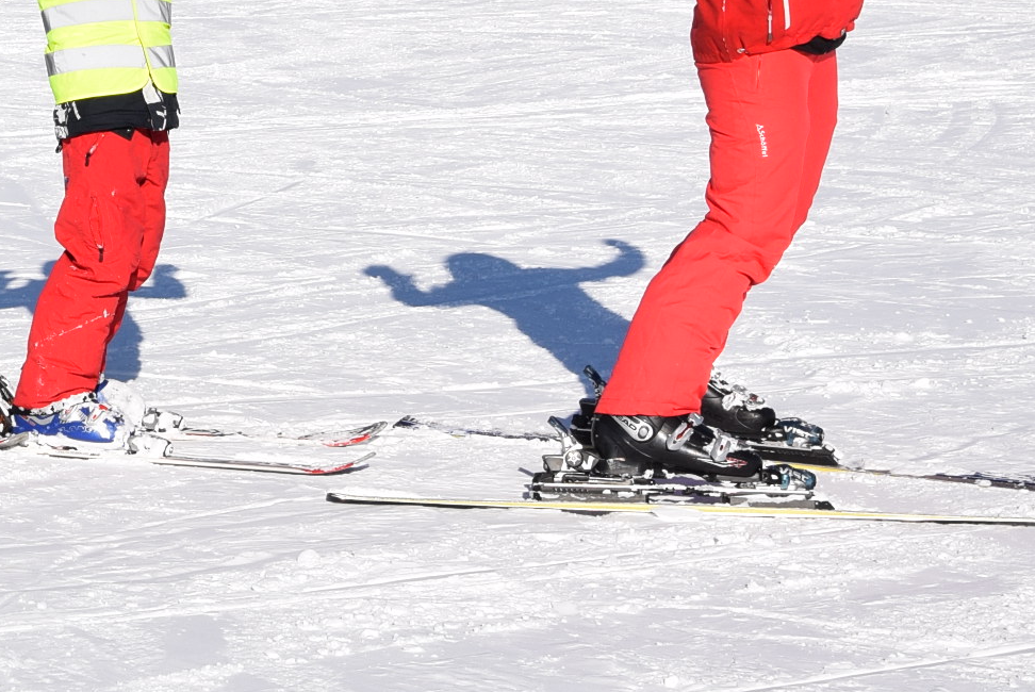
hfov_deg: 16.4
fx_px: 3453
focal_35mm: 120
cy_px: -125
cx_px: -157
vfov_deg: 11.2
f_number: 11
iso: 200
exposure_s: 1/500
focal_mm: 26
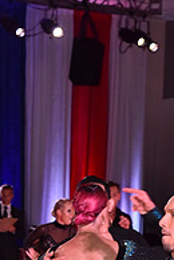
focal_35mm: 194
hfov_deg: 7.1
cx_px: 39
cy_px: 331
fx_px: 1401
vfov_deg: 10.4
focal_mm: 65
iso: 2500
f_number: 7.1
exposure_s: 1/320
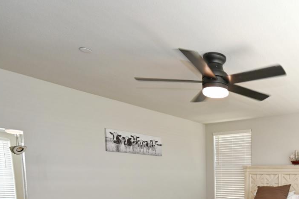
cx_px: 262
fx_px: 249
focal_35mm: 30
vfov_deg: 38.7
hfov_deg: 54.9
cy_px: 199
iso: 320
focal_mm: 14
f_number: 4
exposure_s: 1/60
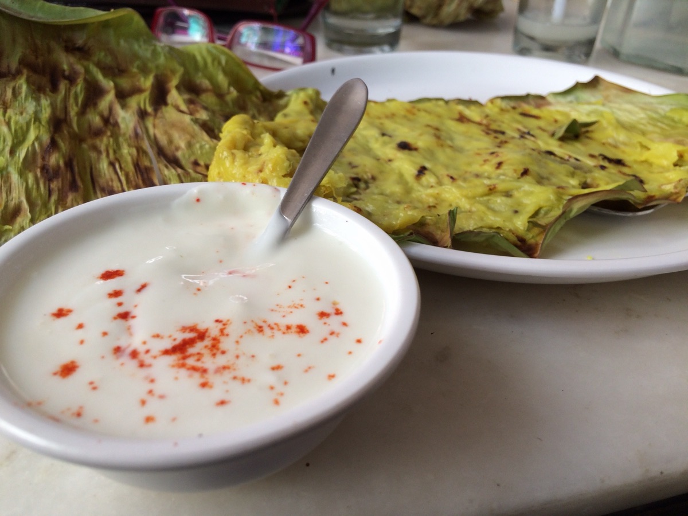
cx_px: 344
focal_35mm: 29
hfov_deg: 61.7
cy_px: 258
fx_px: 576
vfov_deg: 48.2
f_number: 2.2
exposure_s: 1/120
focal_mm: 4.15
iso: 50
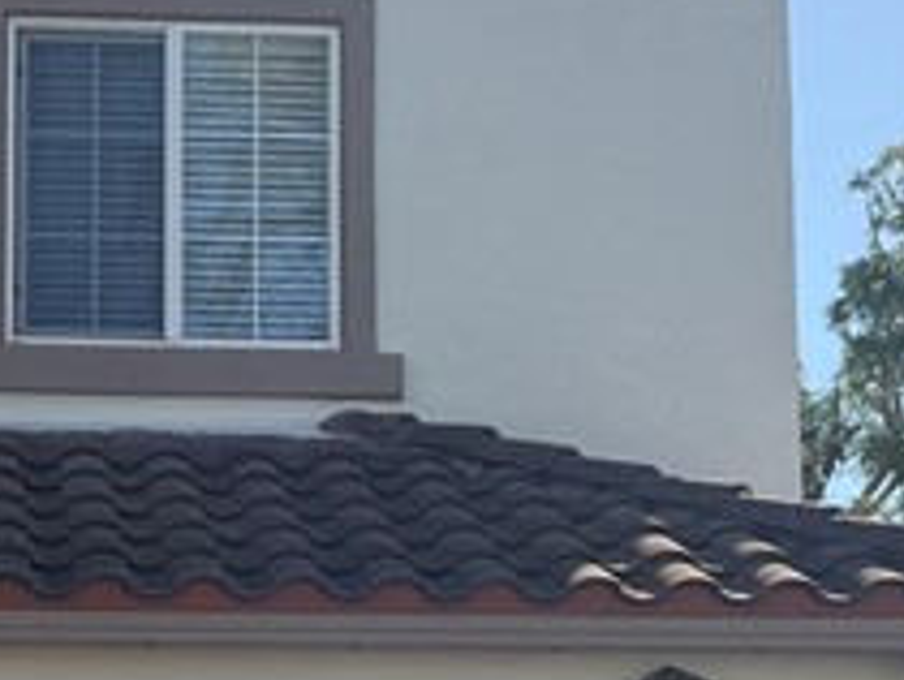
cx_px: 103
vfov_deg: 12.6
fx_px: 3059
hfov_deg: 16.6
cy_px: 628
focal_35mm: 117
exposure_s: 1/5714
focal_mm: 6.76
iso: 80
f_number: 1.78
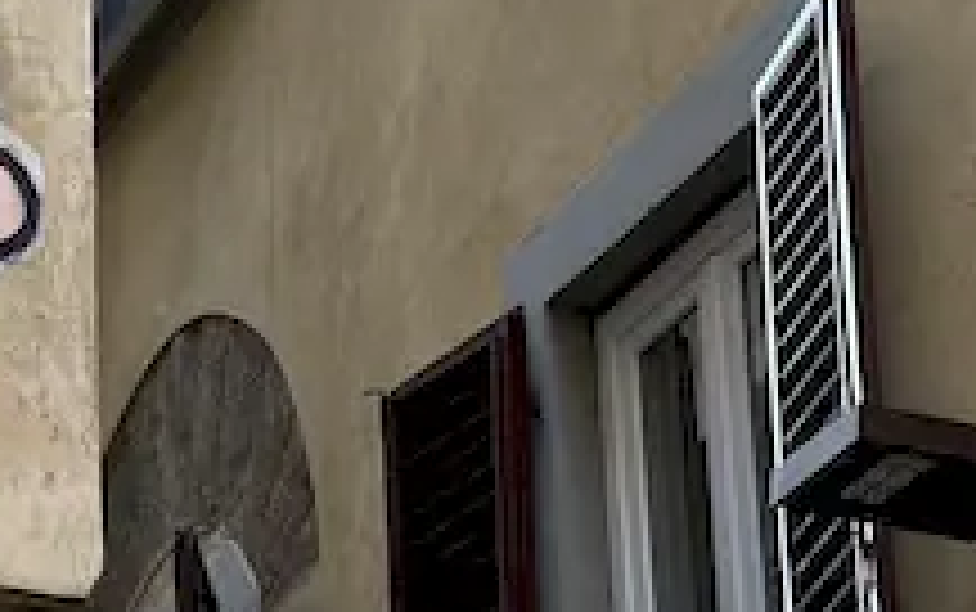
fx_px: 5457
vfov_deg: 6.4
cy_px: 490
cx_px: -531
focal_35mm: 205
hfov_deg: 9.9
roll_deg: -1.7
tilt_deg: +23.0
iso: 50
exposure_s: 1/100
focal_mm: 6.76
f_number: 1.78
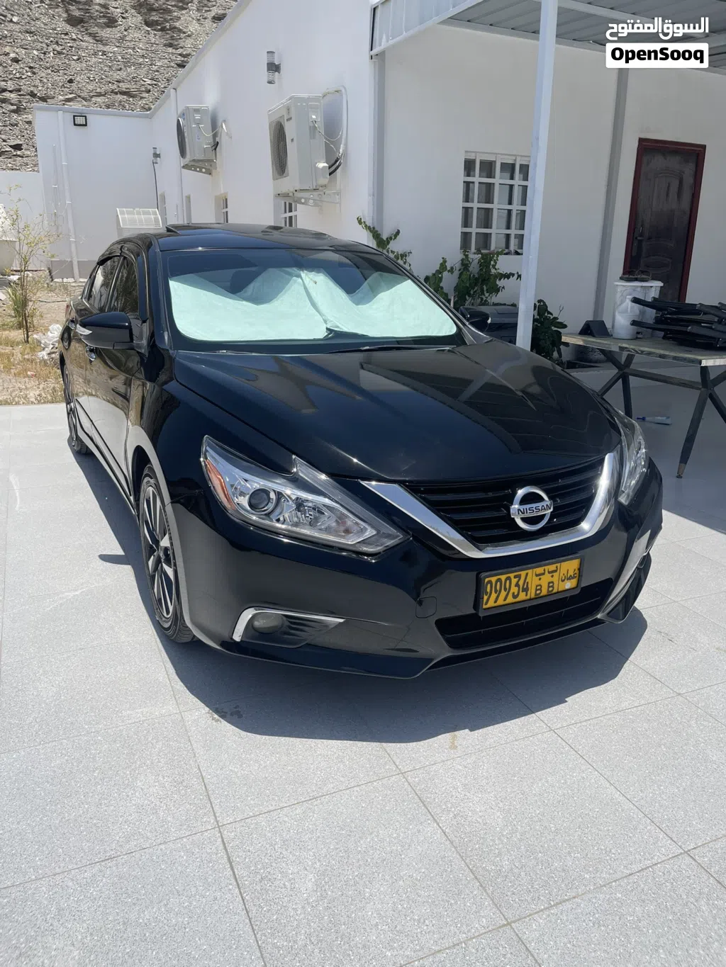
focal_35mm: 25
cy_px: 484
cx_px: 363
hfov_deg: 54.9
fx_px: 699
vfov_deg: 69.4
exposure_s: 1/5917
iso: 32
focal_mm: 5.1
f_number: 1.6
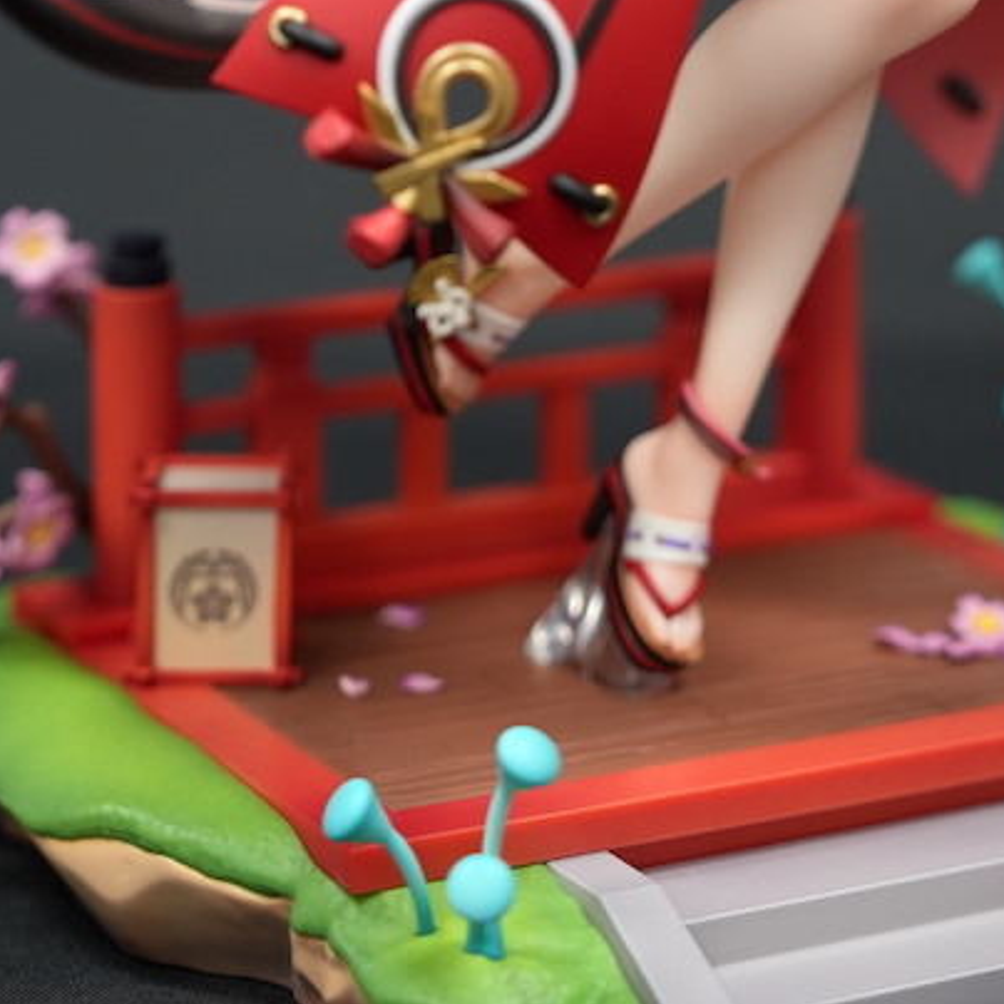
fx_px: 4036
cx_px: 601
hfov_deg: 14.2
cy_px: -127
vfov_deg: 13.9
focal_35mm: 123
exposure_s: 1/50
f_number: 2.8
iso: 200
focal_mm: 50
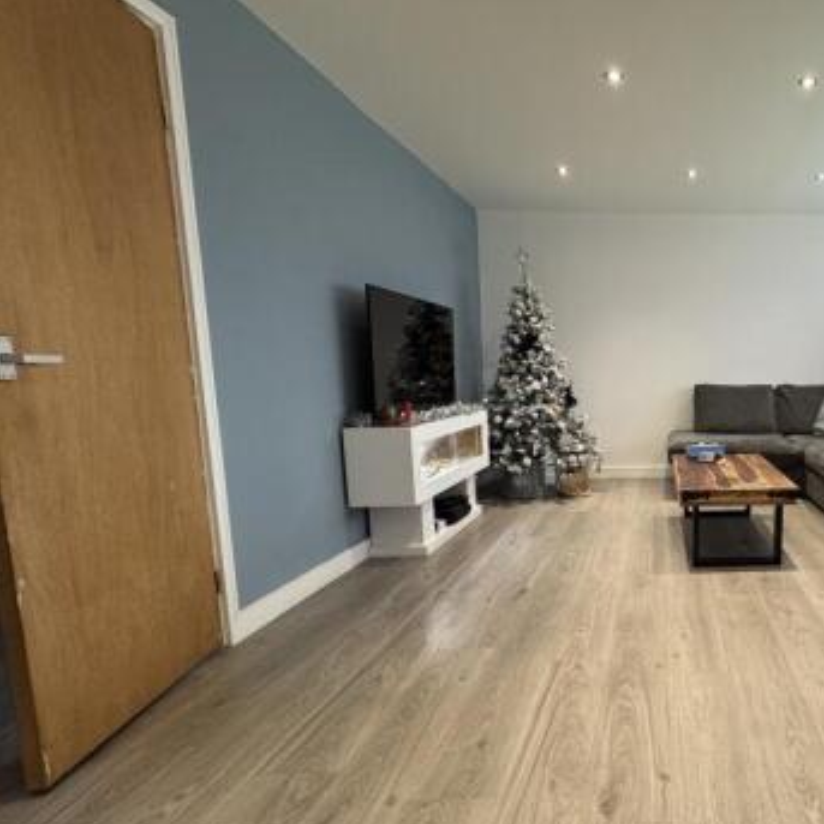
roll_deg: -0.1
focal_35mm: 21
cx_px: 698
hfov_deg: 63.6
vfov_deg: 72.0
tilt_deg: -6.7
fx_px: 566
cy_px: 443
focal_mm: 2.22
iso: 200
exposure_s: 1/50
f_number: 2.2
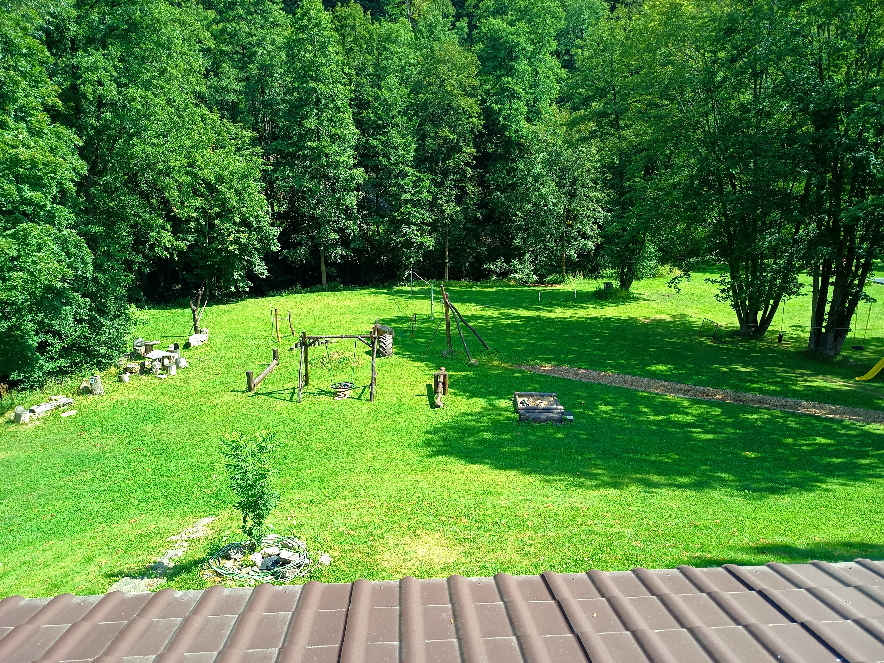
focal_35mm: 24
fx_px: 613
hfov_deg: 71.6
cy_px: 332
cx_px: 442
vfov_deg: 56.8
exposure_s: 1/145
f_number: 1.7
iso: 50
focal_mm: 5.24
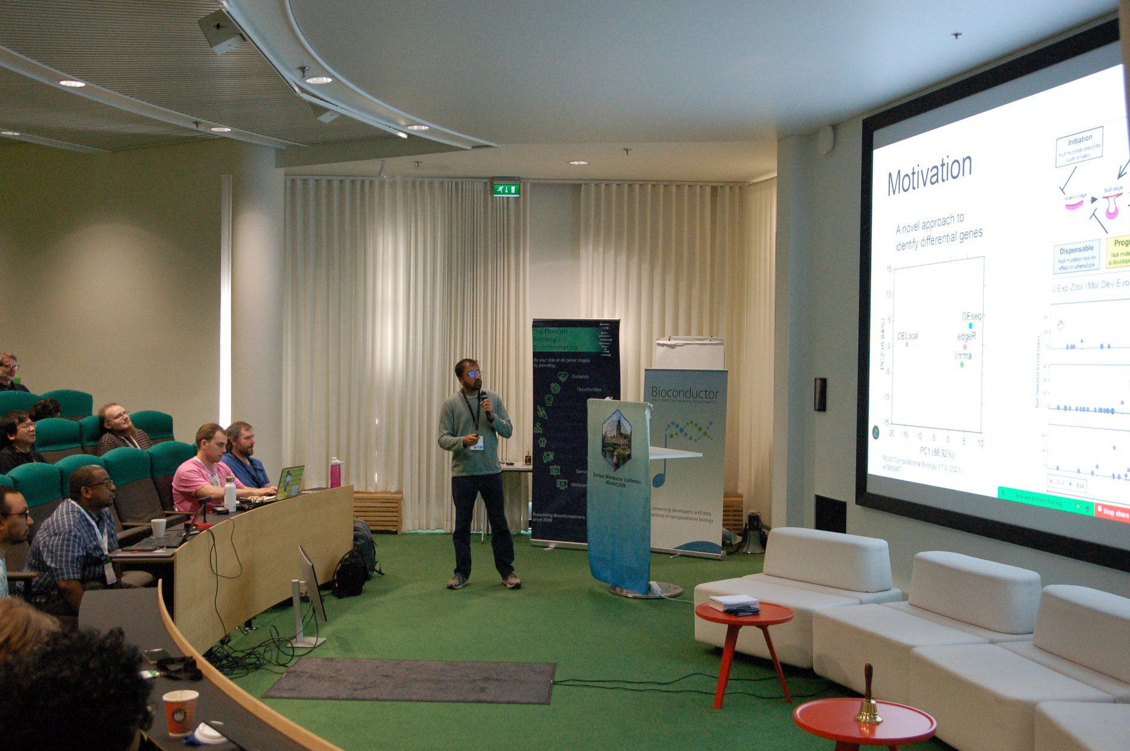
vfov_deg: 35.0
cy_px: 385
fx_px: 1192
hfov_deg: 50.7
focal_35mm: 38
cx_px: 556
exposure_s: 1/125
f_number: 4.5
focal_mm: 24
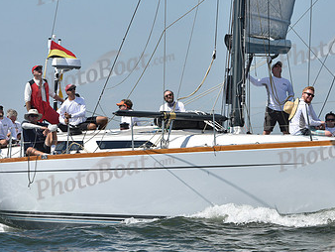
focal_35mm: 198
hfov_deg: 10.0
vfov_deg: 7.5
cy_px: 109
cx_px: 227
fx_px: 1918
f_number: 9
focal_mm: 120
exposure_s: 1/1250
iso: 250
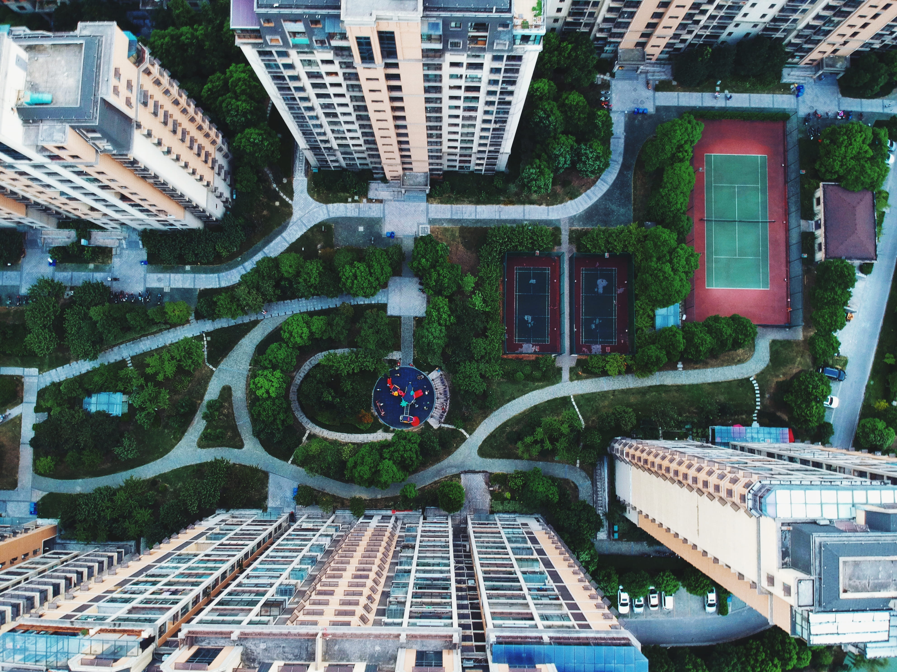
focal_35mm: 25
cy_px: 336
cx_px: 448
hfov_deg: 69.4
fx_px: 648
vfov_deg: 54.9
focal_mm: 4.49
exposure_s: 1/15
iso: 252
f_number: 2.6
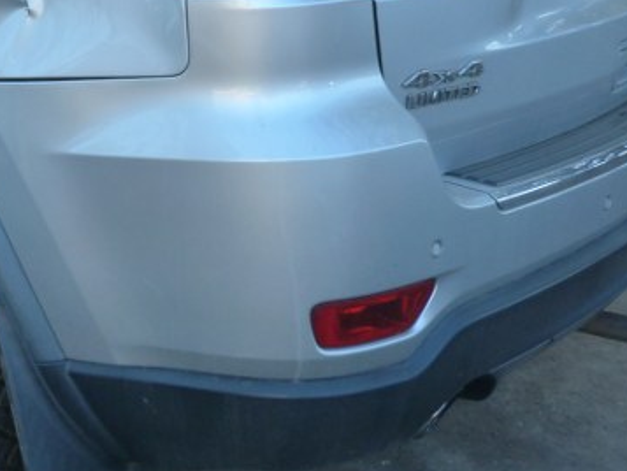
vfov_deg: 25.2
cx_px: 33
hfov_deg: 32.2
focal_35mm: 56
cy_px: 32
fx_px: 1015
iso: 125
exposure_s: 1/100
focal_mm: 4.5
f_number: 2.8
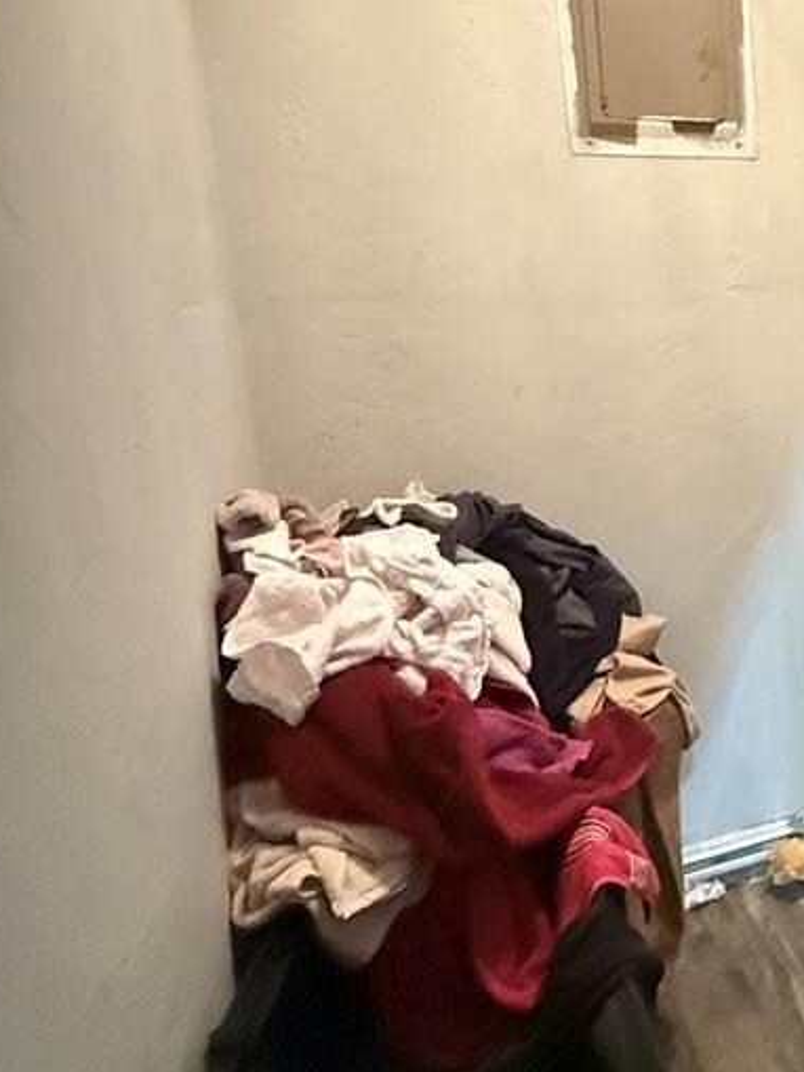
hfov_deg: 35.6
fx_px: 1022
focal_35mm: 33
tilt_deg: -11.8
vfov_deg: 55.1
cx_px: 916
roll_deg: +1.0
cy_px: 453
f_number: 2.2
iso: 1600
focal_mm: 2.22
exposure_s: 1/40
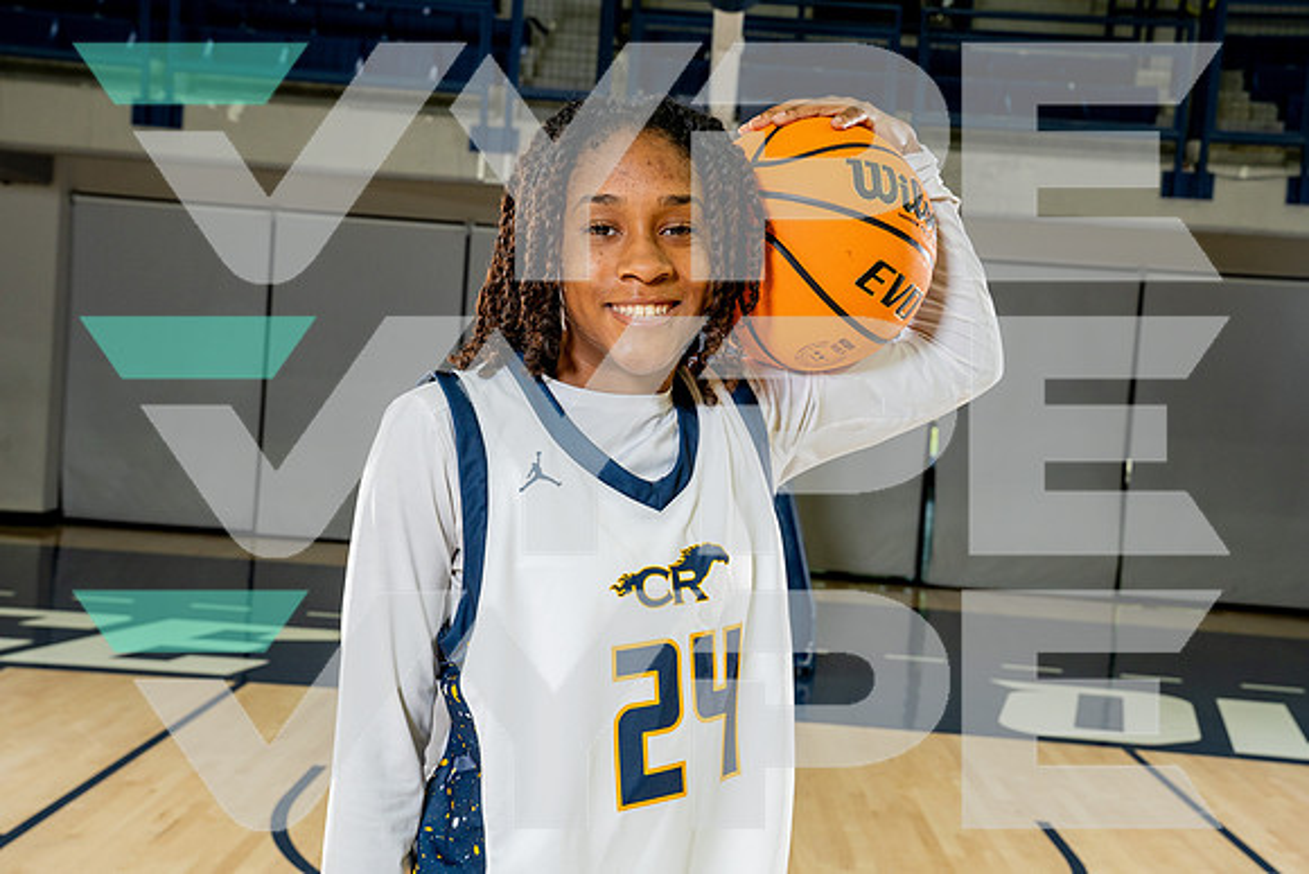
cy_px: 437
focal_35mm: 43
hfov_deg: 45.4
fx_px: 1564
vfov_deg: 31.2
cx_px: 654
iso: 640
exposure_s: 1/250
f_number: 8
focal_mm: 43
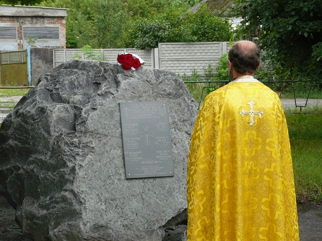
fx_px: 828
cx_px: 161
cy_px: 120
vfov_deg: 16.6
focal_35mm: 89
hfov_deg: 22.0
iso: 500
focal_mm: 14.7
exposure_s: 1/200
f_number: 3.6
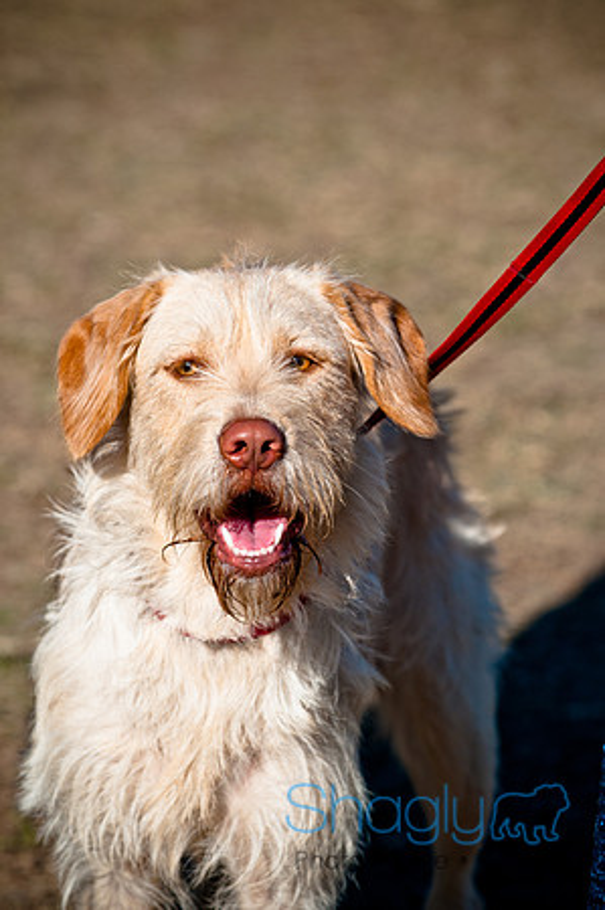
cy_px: 455
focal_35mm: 248
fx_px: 6253
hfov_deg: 5.5
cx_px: 302
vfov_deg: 8.3
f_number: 5
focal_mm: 165
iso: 200
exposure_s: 1/1600
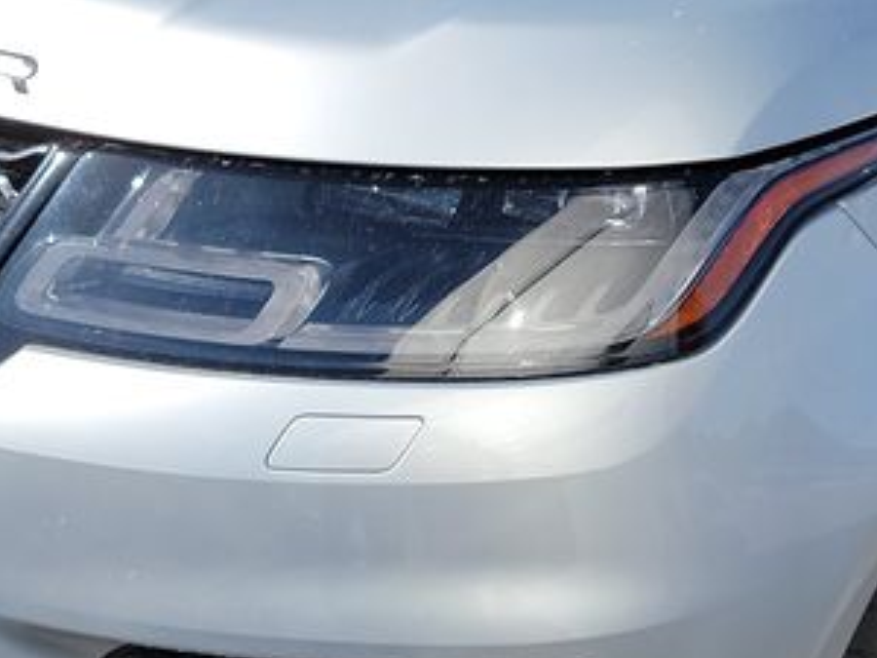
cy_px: 228
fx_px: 2077
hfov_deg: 23.8
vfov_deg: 18.0
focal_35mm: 82
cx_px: 553
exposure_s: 1/975
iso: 50
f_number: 1.8
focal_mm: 6.7
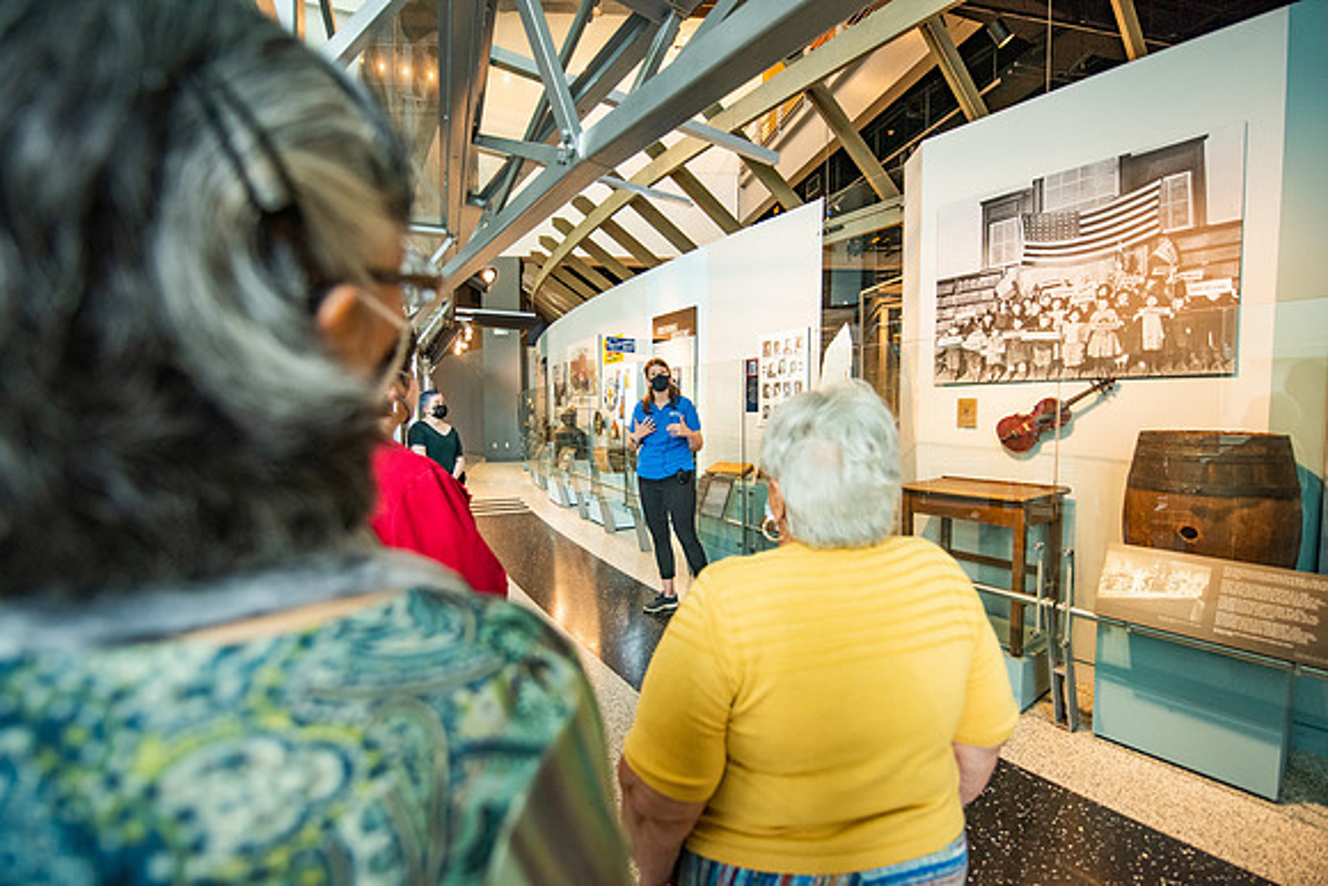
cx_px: 664
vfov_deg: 77.4
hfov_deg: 100.4
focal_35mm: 15
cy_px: 443
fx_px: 553
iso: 1600
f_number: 2.8
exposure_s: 1/160
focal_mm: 15
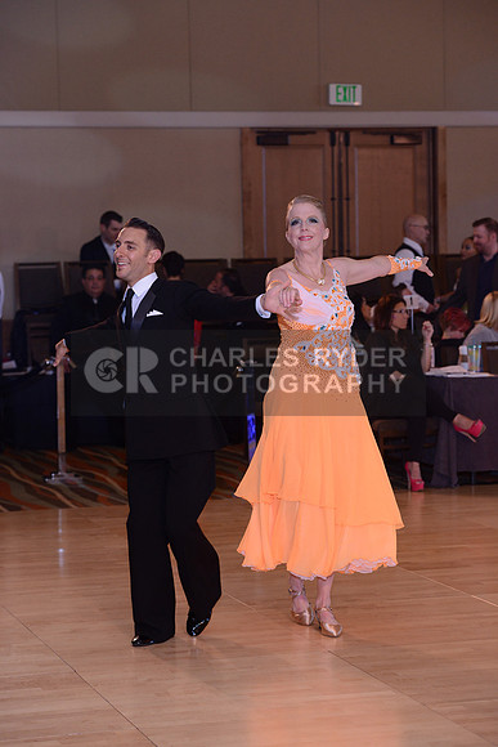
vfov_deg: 20.0
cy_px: 374
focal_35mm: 102
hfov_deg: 13.4
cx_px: 249
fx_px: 2115
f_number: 5
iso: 1600
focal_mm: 102
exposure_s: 1/250
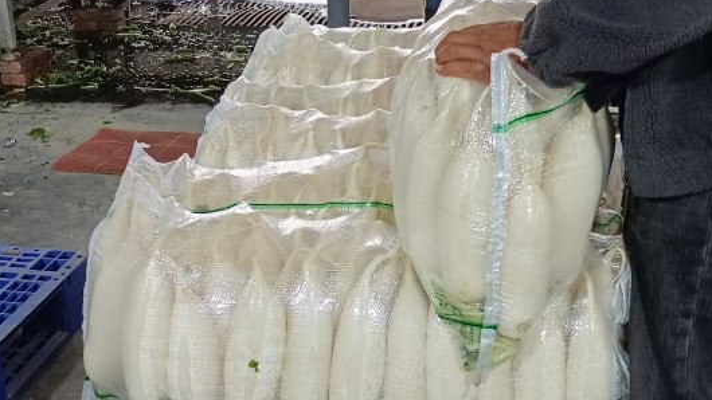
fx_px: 1076
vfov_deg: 21.0
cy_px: 268
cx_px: 363
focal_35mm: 57
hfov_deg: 36.6
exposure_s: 1/50
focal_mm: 4.65
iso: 505
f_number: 1.8
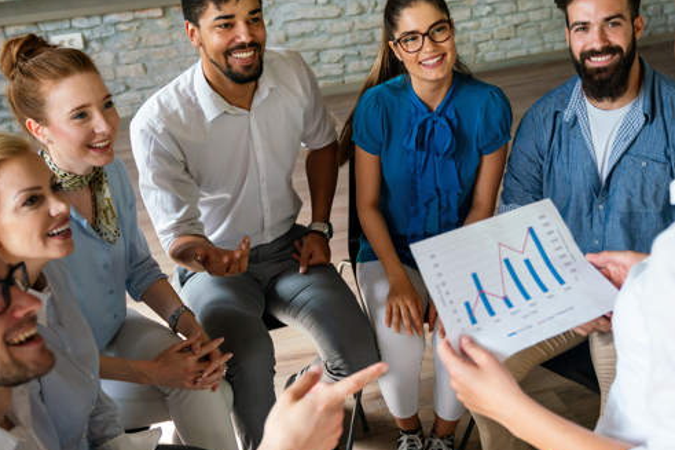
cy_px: 252
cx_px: 364
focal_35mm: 47
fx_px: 881
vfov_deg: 28.6
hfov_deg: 41.9
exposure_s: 1/320
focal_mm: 33
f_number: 3.2
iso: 800
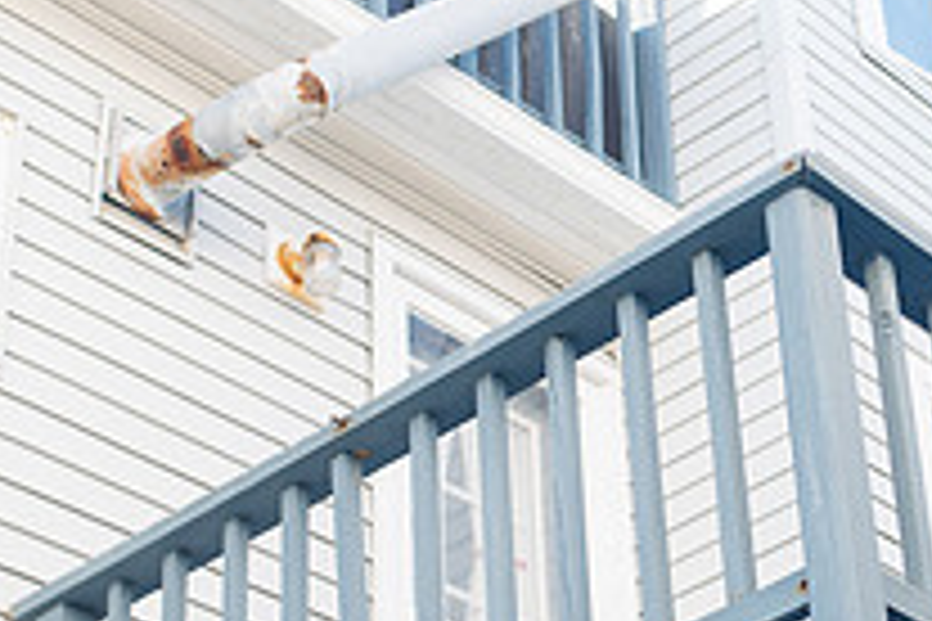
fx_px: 2537
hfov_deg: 20.5
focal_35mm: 98
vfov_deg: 14.0
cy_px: 331
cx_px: 788
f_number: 2.8
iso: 640
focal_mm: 35
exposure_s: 1/1250
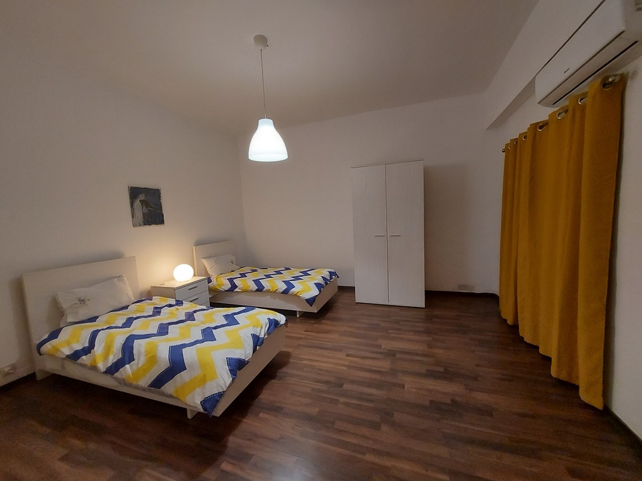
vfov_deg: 89.9
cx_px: 321
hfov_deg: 106.2
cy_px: 240
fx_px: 241
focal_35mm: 13
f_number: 2.2
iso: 320
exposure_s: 1/50
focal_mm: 1.74
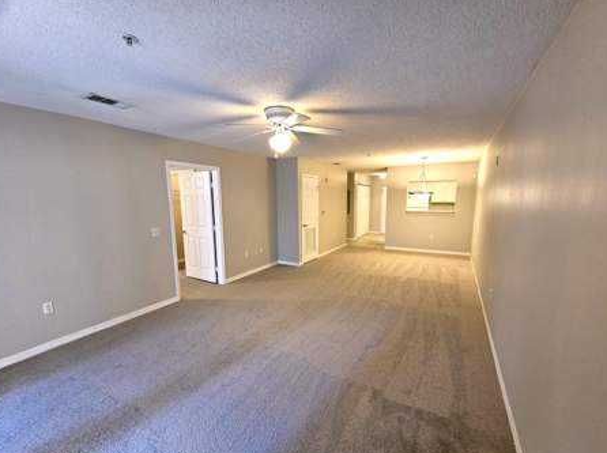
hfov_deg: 102.1
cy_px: 237
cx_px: 309
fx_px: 245
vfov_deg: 85.4
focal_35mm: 14
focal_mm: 2.2
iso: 320
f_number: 2.2
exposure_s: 1/30
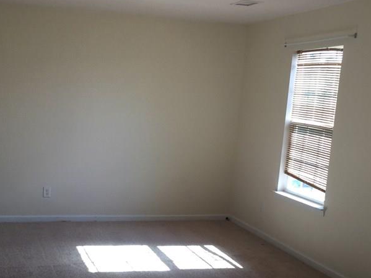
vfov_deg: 27.3
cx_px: 136
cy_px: 192
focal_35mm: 53
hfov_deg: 35.9
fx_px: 568
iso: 40
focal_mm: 3.3
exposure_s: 1/120
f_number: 2.4
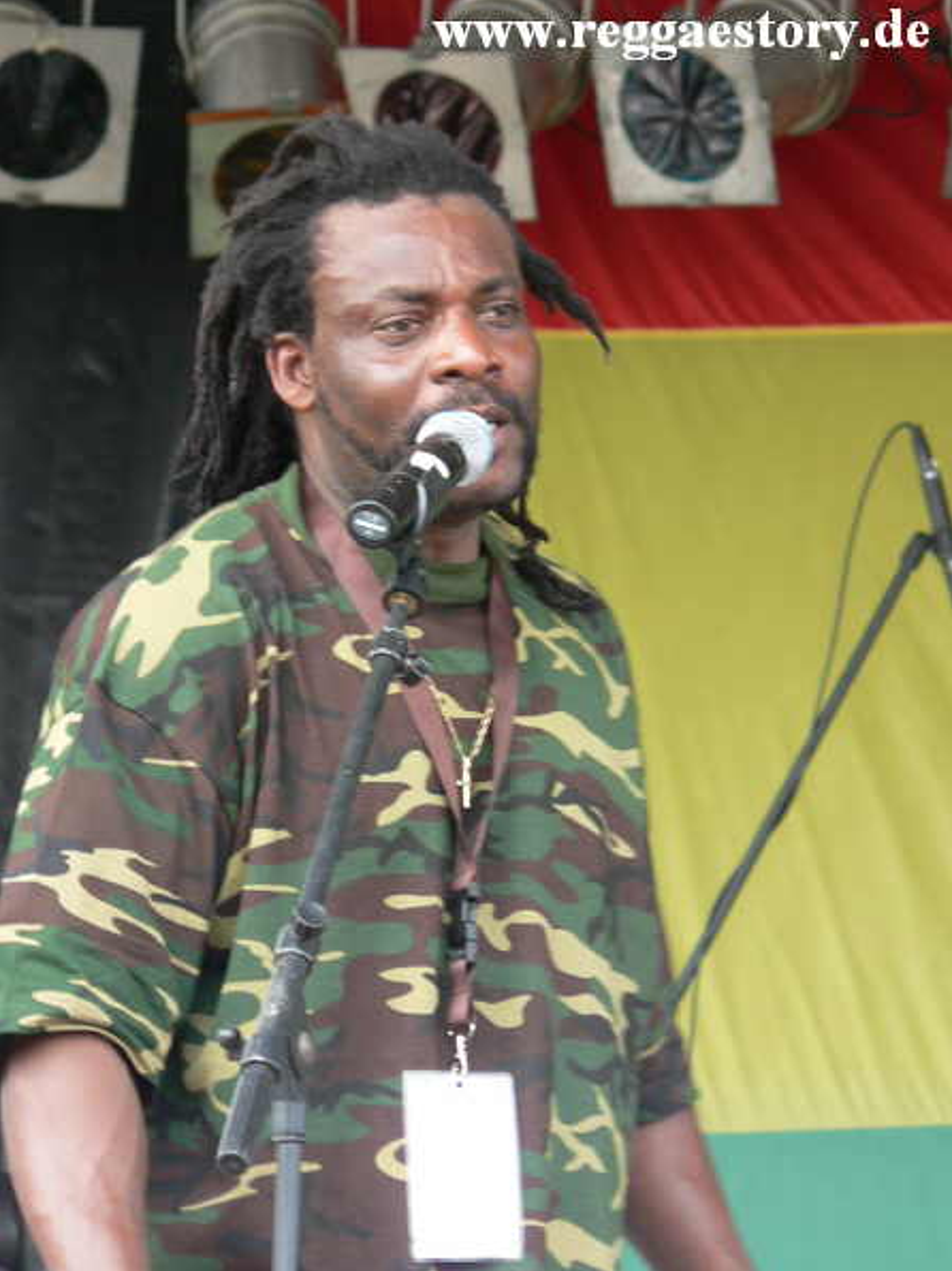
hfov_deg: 6.1
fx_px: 8914
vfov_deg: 8.1
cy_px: 634
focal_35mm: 243
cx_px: 478
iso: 64
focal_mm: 41.3
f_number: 3.3
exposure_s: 1/60
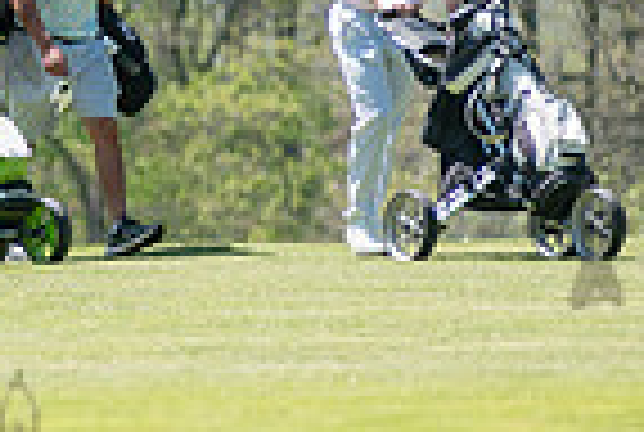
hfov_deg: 2.5
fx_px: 14610
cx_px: 14
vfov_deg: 1.7
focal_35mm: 815
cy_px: 11
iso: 100
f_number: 3.5
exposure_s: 1/800
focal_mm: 200
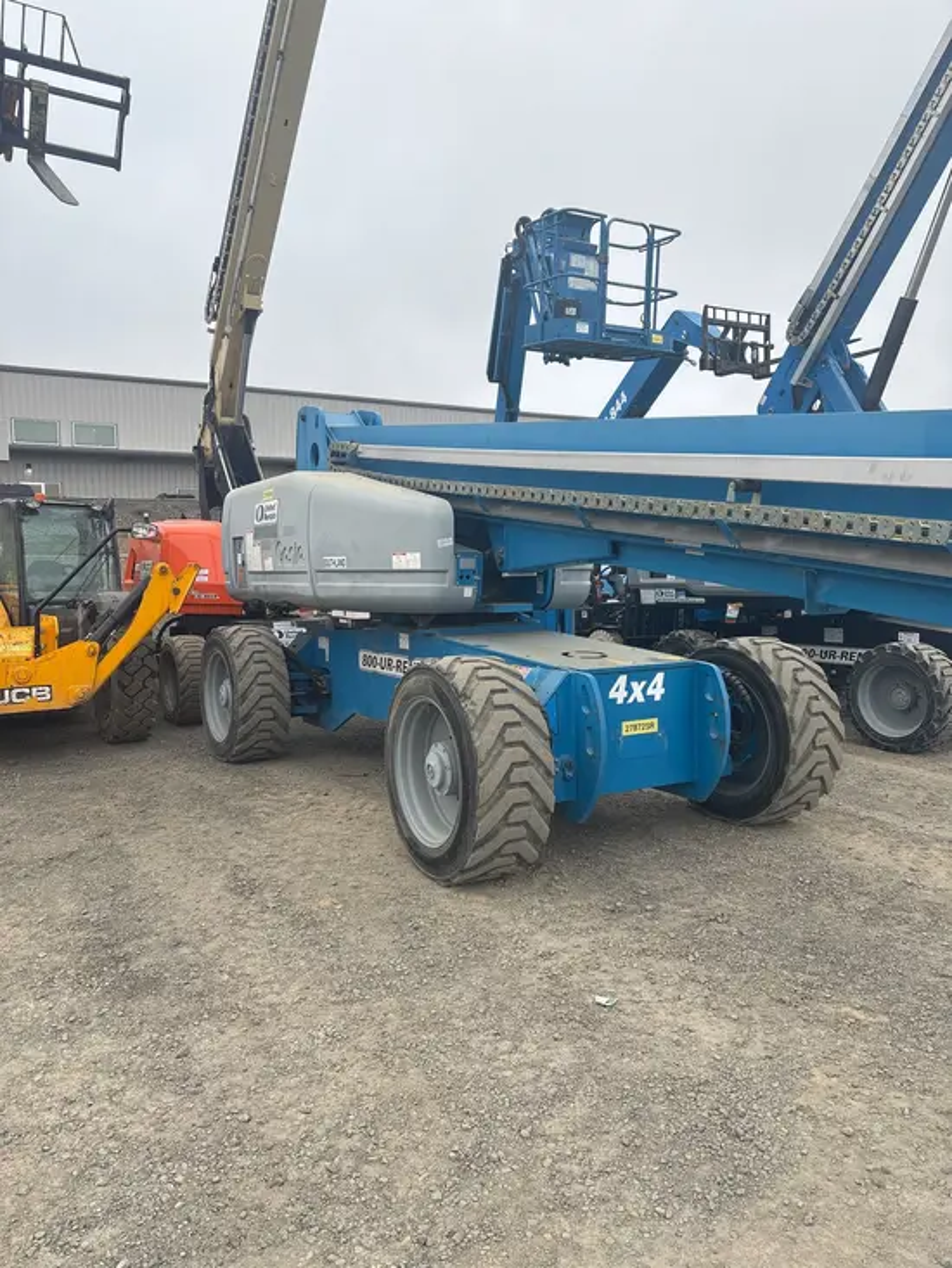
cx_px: 476
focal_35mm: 26
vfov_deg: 67.3
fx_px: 953
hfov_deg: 53.1
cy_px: 634
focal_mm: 5.96
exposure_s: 1/1048
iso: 50
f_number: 1.6
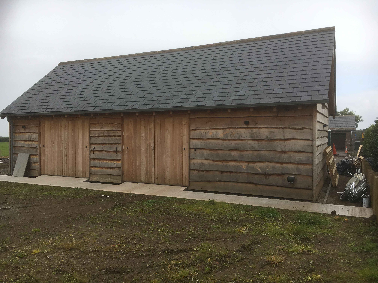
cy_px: 142
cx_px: 189
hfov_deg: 61.7
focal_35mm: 29
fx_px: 317
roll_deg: -0.3
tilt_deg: -1.3
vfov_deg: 48.2
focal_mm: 4.15
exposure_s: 1/657
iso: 25
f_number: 2.2
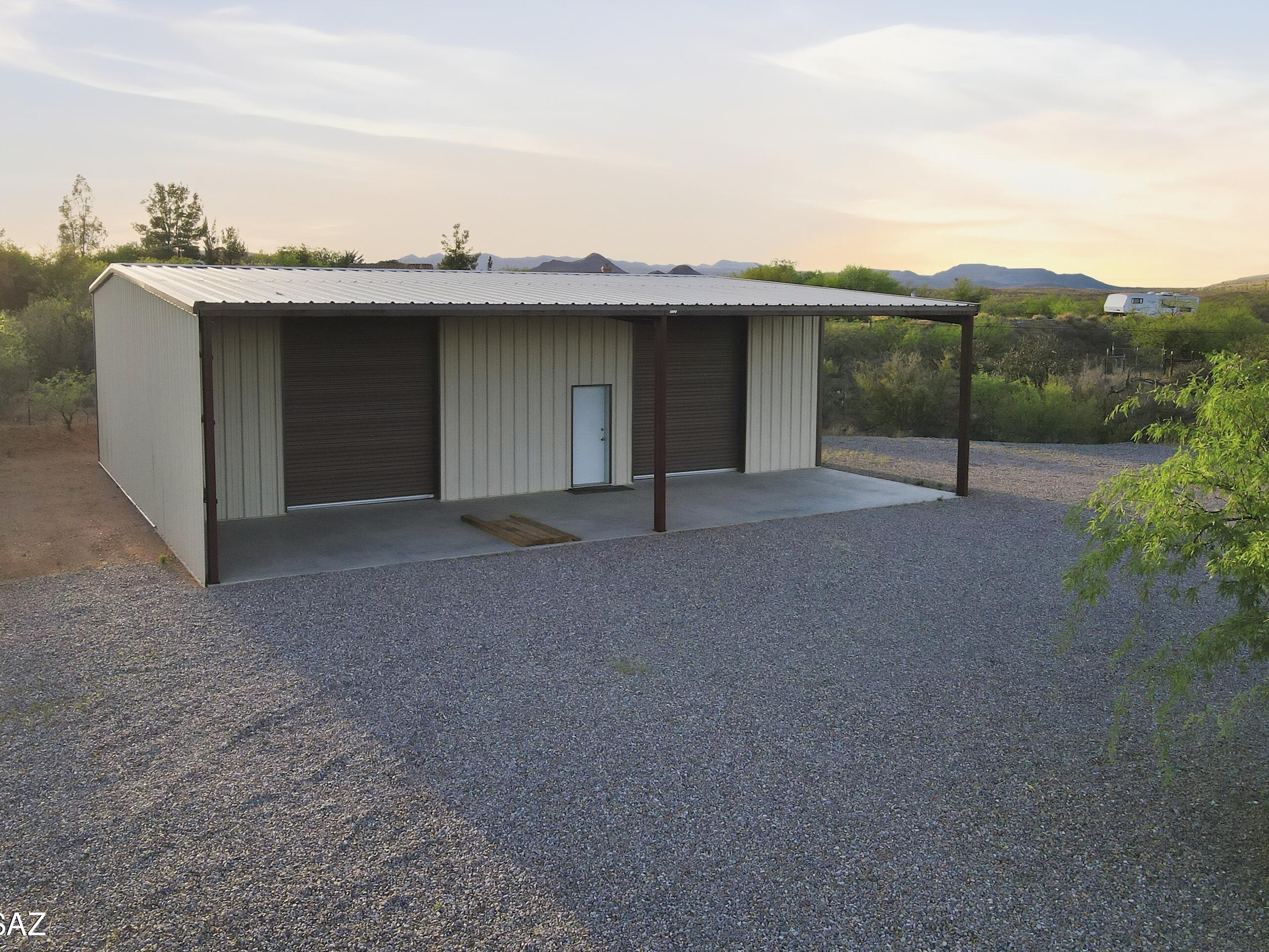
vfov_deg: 49.6
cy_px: 420
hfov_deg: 63.2
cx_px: 560
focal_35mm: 28
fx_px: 1027
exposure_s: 1/500
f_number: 2.8
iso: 110
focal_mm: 4.5
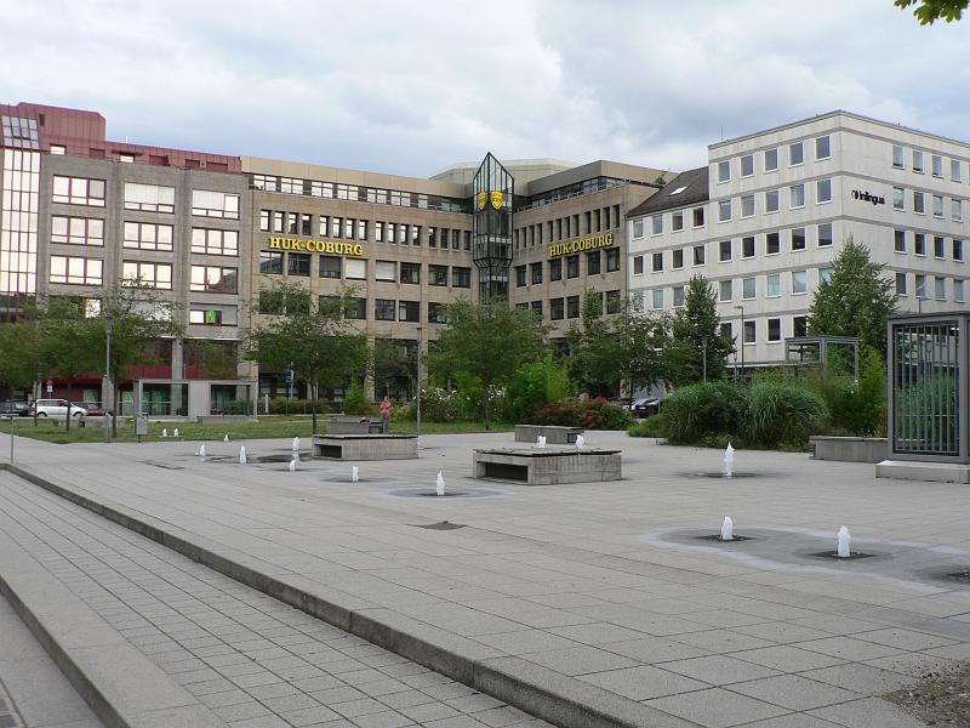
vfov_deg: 39.7
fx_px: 1009
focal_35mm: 36
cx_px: 485
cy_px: 364
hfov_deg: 51.4
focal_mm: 6
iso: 80
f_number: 4
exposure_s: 1/160
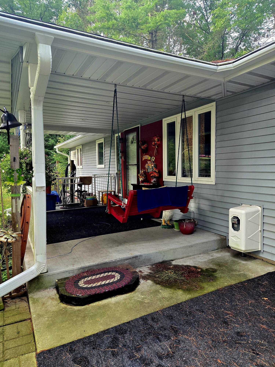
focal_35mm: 23
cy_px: 184
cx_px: 138
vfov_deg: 73.9
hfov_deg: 58.9
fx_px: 244
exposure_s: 1/182
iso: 160
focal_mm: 5.4
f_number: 1.8
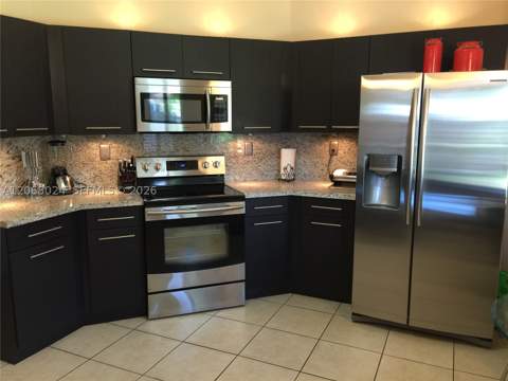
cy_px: 190
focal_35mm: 29
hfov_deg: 61.7
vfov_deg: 48.2
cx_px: 254
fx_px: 426
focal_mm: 4.15
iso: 50
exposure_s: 1/15
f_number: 2.2
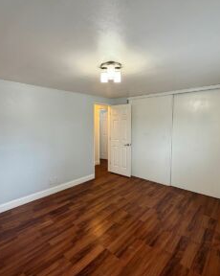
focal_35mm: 19
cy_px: 134
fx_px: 155
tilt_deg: -4.4
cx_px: 103
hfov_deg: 70.7
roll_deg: +0.6
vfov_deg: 83.3
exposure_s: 1/60
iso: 160
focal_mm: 2.22
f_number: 2.2
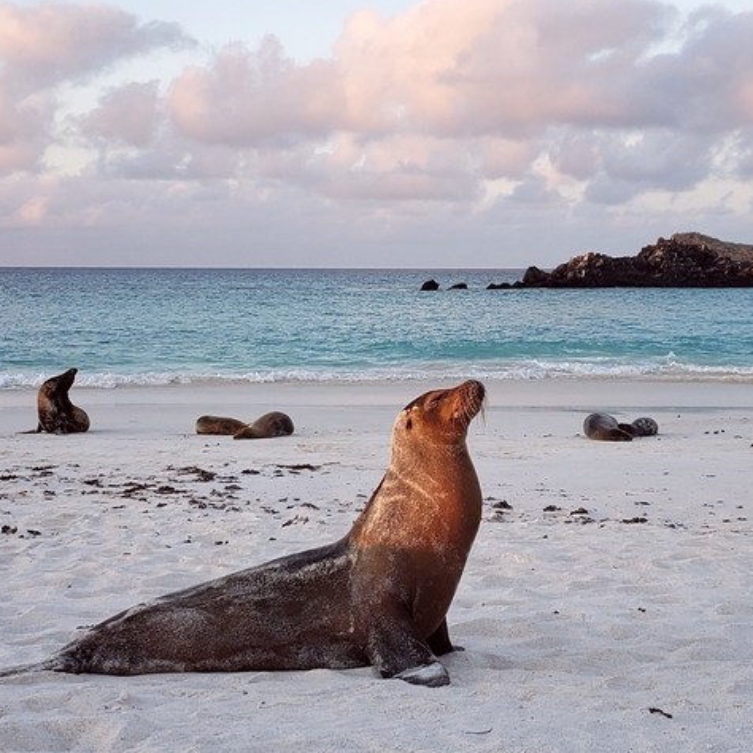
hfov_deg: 52.0
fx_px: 763
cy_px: 373
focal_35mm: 31
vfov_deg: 52.5
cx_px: 469
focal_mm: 4.3
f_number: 2.4
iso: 50
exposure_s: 1/366
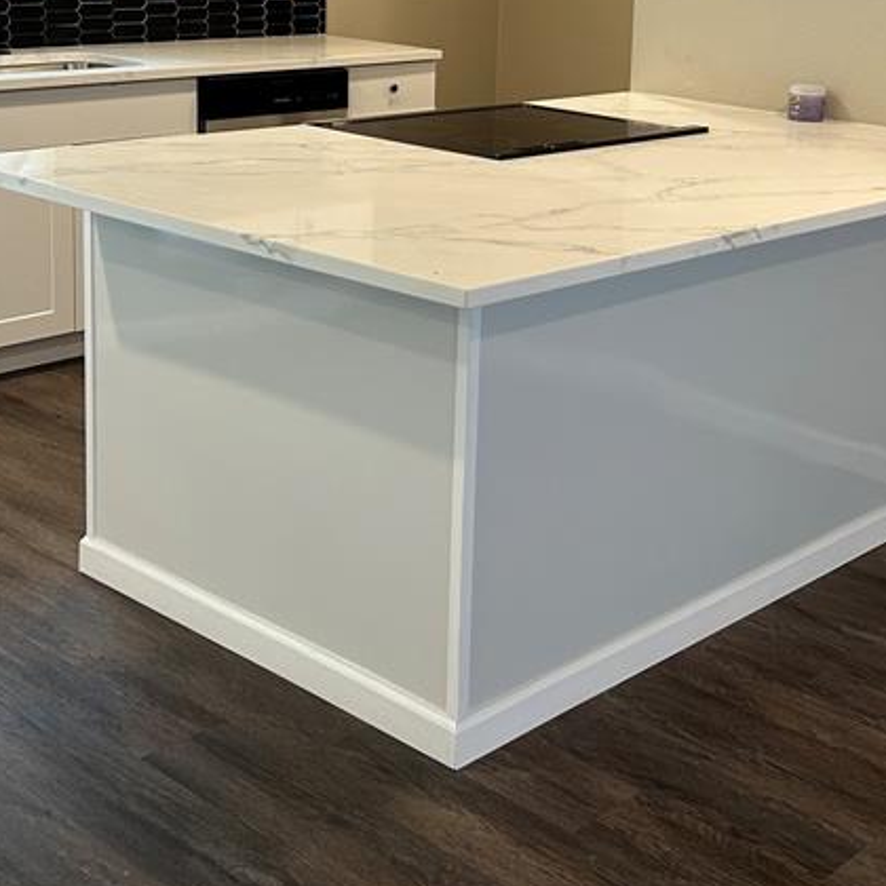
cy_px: 173
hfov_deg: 30.5
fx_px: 1622
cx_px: 529
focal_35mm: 56
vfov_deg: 29.8
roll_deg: -1.9
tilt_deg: -10.0
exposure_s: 1/60
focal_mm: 5.7
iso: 100
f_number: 1.5
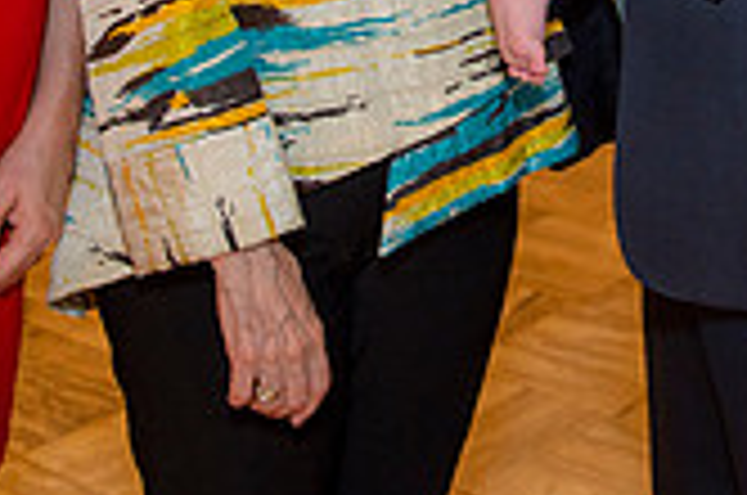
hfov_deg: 20.6
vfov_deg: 12.9
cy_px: -333
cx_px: 608
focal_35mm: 98
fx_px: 2030
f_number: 4
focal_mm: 28
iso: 1000
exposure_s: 1/100
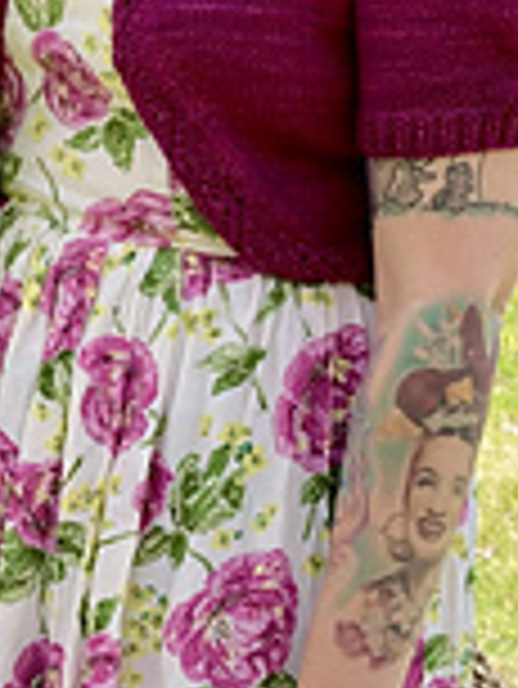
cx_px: -225
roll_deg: -2.7
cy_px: 535
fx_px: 2331
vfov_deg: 16.7
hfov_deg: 12.2
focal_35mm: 117
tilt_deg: -13.7
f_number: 1.8
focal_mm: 3.99
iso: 20
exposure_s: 1/315
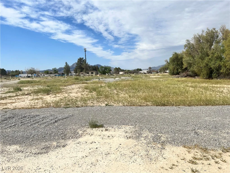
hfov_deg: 67.3
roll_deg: +1.9
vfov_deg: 53.1
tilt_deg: -3.2
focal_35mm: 26
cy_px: 86
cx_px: 115
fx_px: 173
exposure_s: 1/9434
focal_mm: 5.7
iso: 50
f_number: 1.5
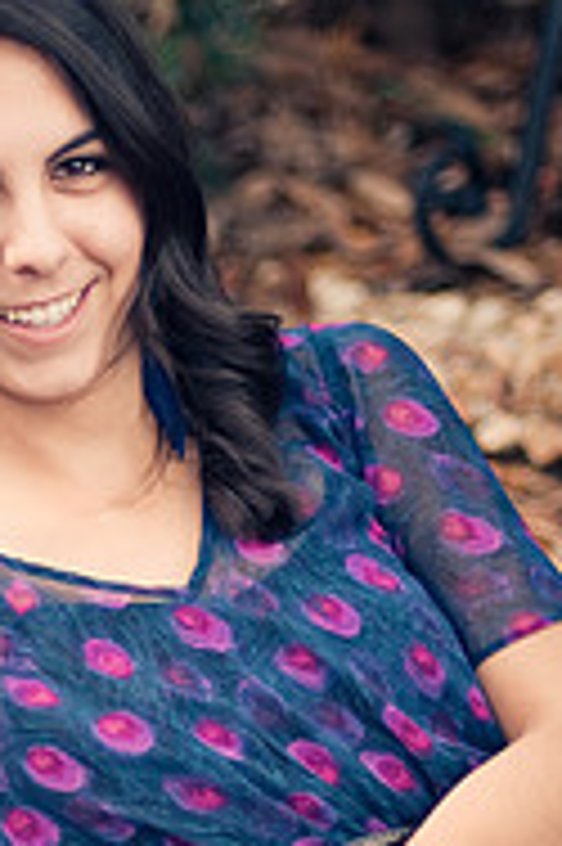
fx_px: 2815
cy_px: 670
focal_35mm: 120
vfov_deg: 17.0
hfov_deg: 11.4
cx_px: 124
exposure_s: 1/400
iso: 320
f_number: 1.4
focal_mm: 50
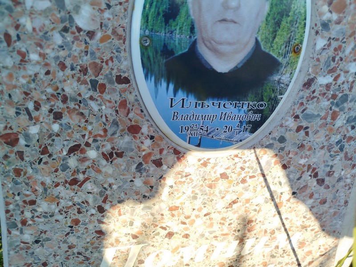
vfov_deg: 56.8
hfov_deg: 71.6
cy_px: 134
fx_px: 247
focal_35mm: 24
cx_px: 178
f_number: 1.7
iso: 50
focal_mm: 5.31
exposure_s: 1/383
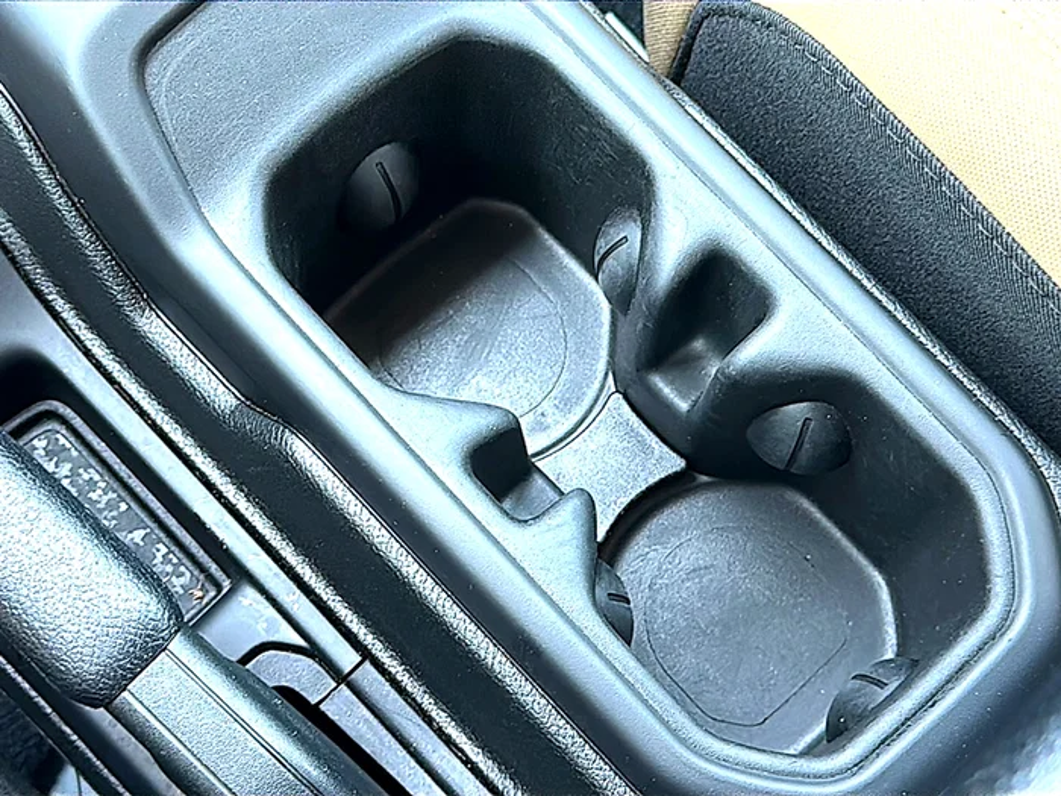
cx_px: 530
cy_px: 398
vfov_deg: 31.5
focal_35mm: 46
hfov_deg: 41.2
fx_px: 1410
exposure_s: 1/40
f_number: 1.78
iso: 200
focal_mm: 6.86
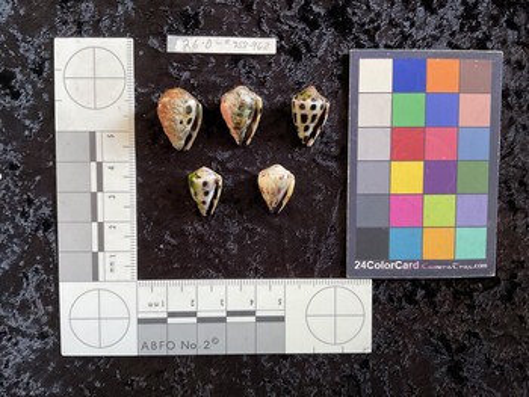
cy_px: 198
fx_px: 443
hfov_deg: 61.6
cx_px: 264
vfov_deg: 48.3
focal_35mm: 29
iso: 250
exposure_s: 1/60
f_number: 1.8
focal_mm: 3
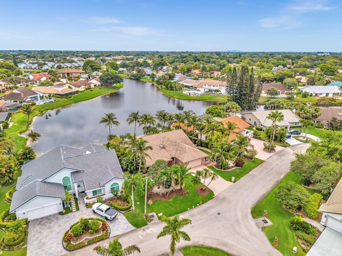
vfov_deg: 56.8
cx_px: 171
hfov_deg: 71.6
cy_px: 128
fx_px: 237
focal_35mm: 24
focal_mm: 8.67
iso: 180
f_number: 1.8
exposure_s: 1/8000
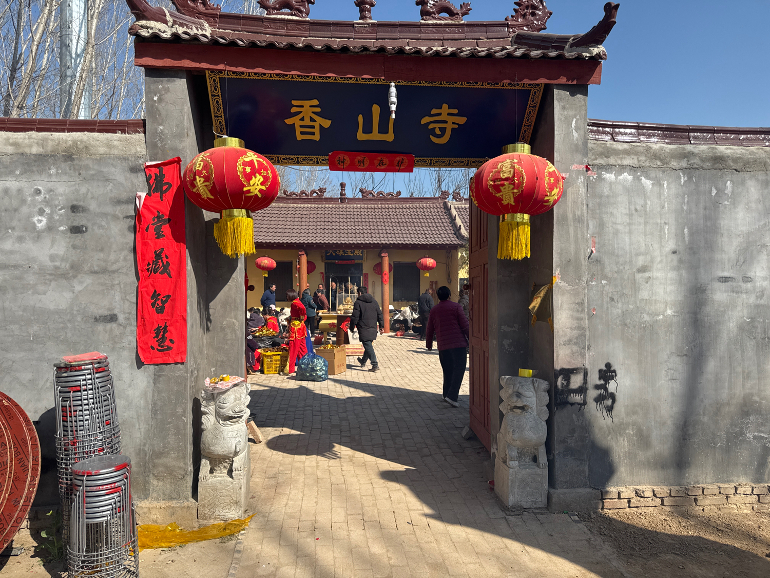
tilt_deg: +0.4
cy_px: 289
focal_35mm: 24
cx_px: 385
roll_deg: +0.5
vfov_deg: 56.8
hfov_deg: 71.6
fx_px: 534
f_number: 1.78
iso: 80
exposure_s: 1/4608
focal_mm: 6.76
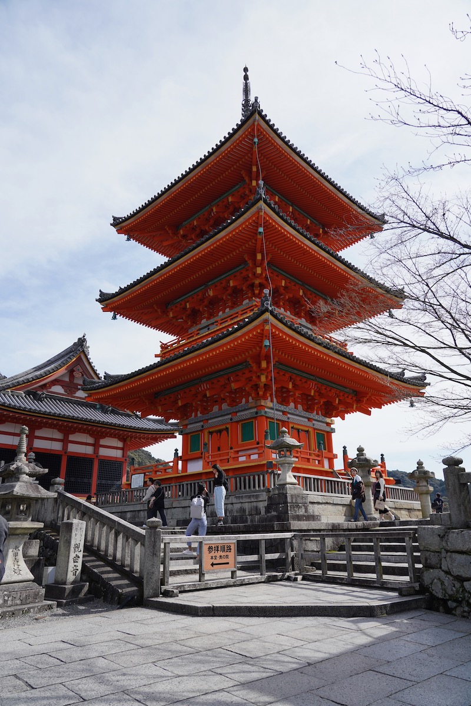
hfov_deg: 53.1
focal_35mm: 24
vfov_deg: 73.7
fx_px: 471
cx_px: 236
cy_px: 353
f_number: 4
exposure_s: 1/640
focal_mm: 24
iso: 100
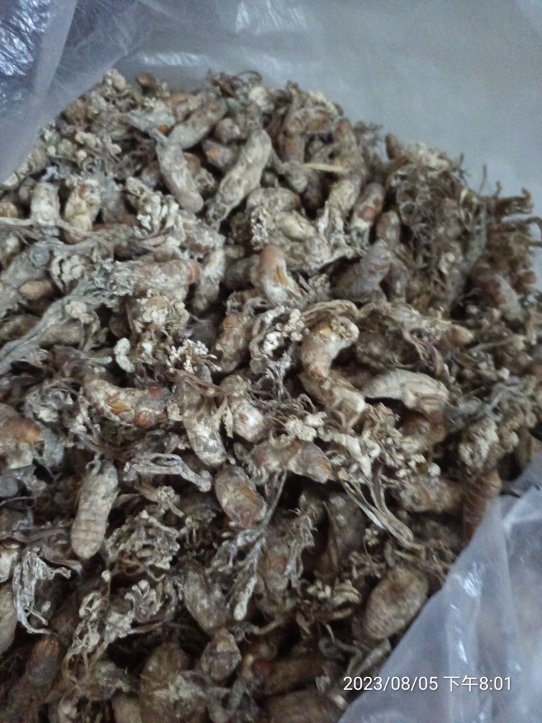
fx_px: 543
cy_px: 362
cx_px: 271
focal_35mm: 26
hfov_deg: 53.1
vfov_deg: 67.3
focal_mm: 4.77
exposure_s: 1/14.3
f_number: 1.8
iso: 6434
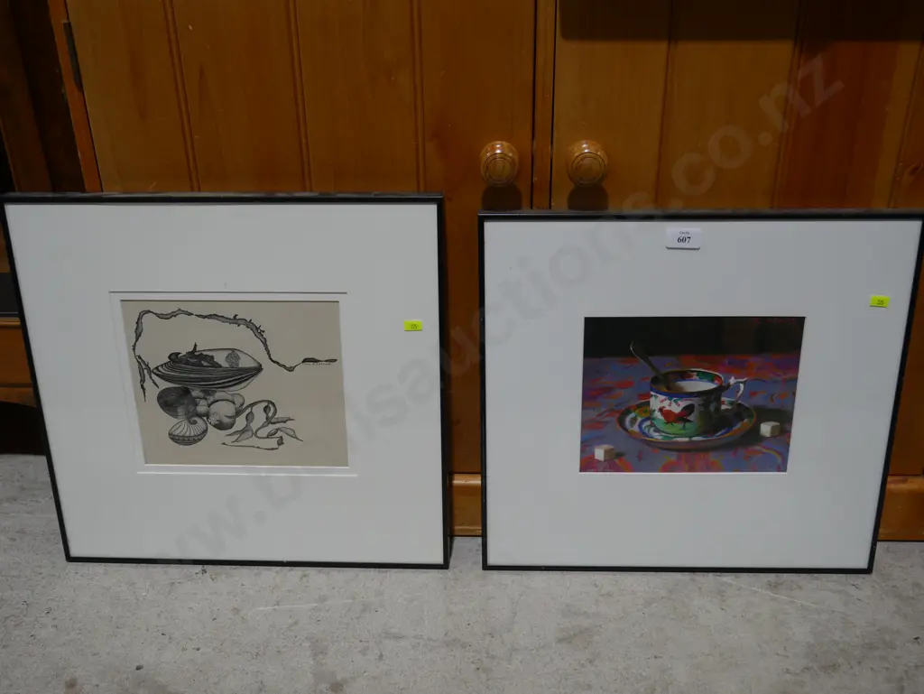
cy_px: 347
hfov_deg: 51.3
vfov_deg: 39.7
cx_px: 462
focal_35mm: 36
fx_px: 961
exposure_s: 1/100
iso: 200
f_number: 4
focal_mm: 18
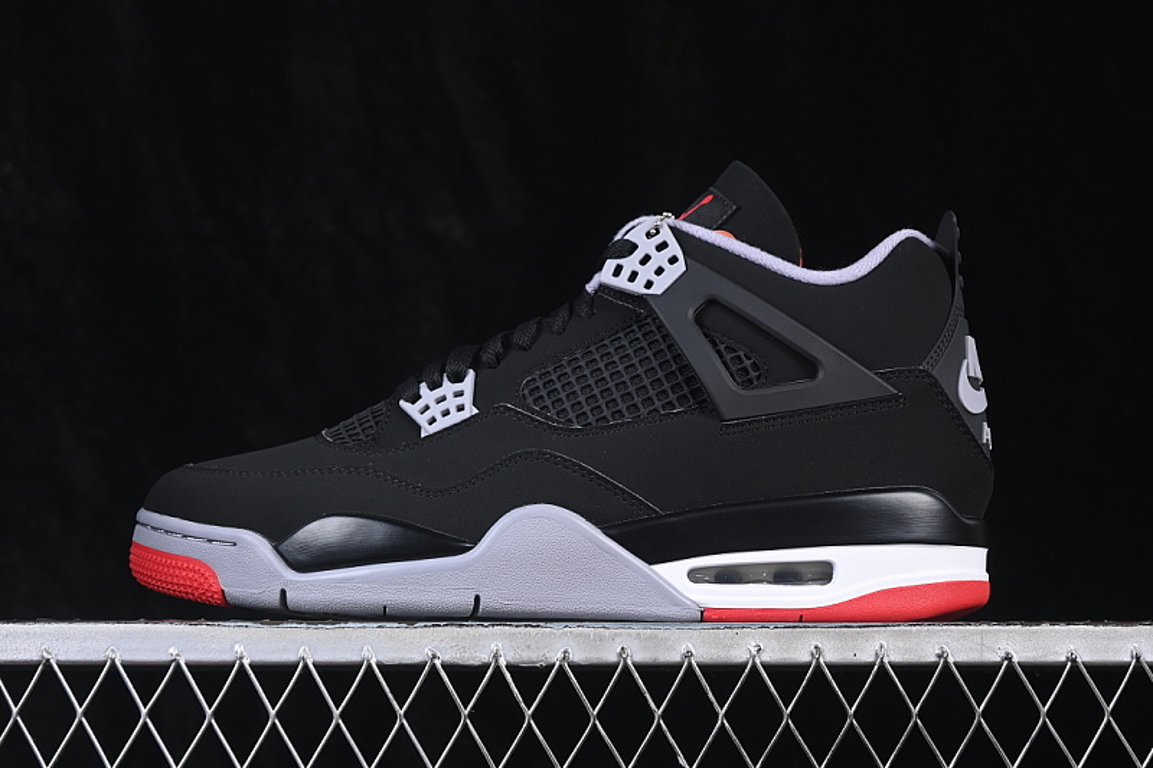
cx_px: 576
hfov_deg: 27.0
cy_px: 384
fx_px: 2401
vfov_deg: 18.2
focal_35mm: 75
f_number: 6.3
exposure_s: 1/60
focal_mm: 50
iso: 160
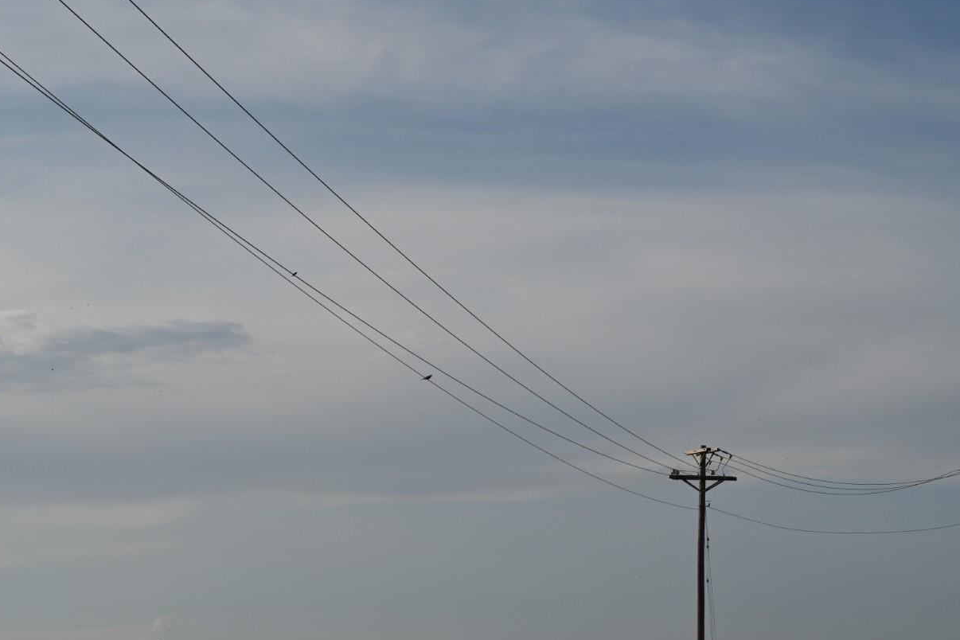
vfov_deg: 14.5
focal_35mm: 94
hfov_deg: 21.7
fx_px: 2506
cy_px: 386
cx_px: 433
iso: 100
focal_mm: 70
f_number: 8
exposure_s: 1/500
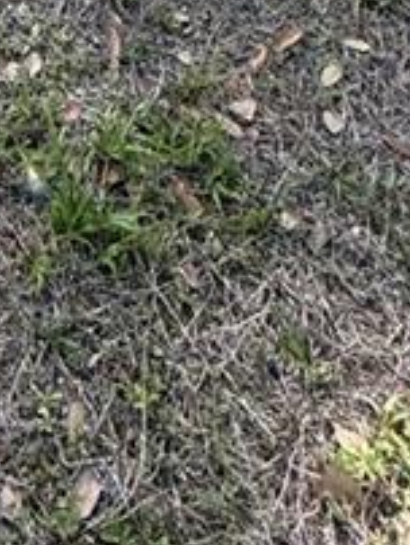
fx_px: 1308
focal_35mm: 83
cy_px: -710
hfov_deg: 16.0
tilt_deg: -13.2
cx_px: -245
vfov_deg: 15.3
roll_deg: -1.0
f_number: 2.2
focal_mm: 2.22
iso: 40
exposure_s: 1/544
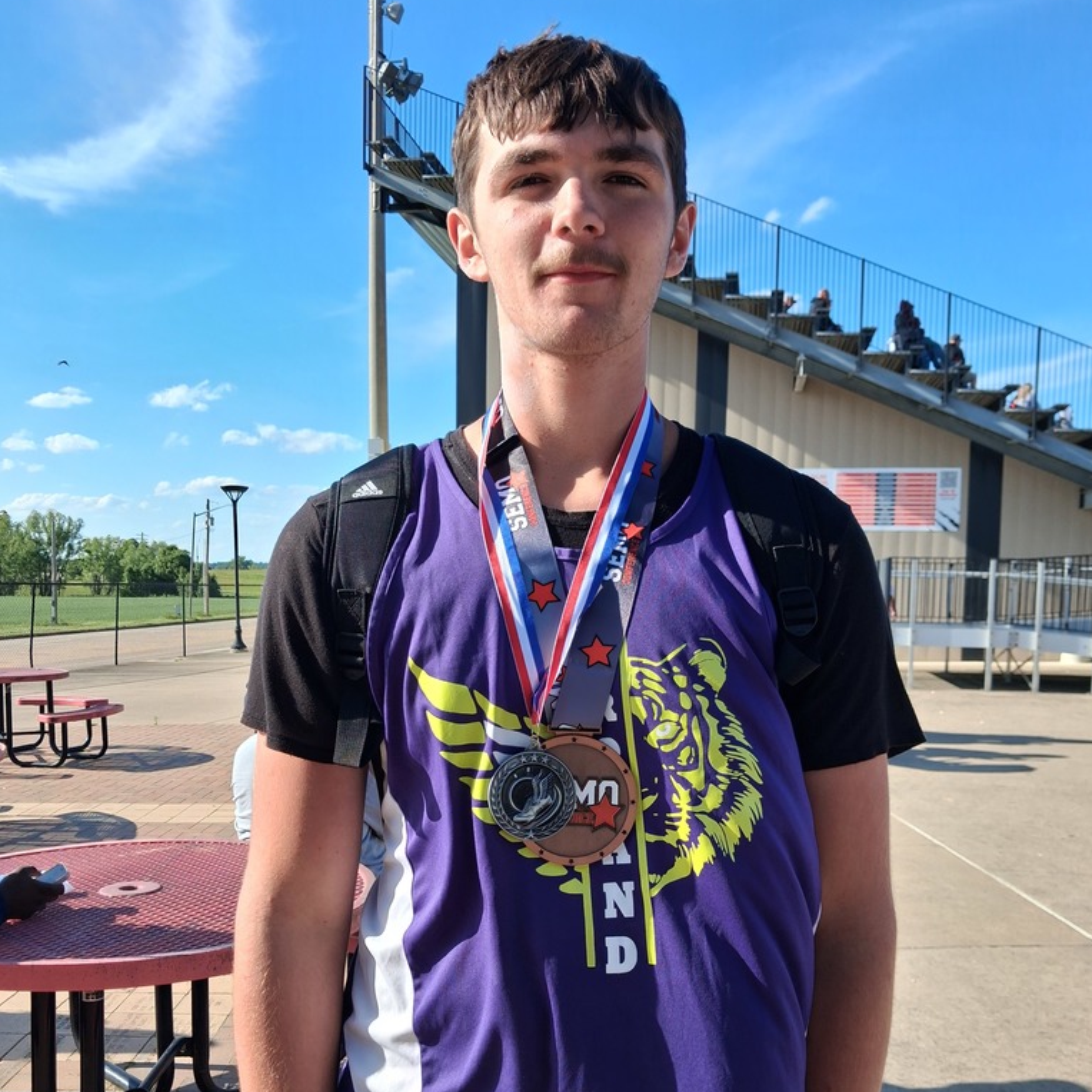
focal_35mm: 32
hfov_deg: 51.1
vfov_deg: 50.5
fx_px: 1142
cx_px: 547
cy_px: 688
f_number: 1.8
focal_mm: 4
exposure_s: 1/448
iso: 25
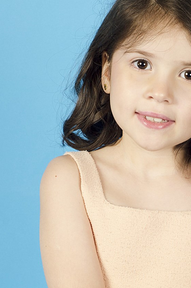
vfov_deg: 12.7
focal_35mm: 161
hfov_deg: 8.5
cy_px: 236
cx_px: 149
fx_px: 1288
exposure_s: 1/125
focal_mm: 50
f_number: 9
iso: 200
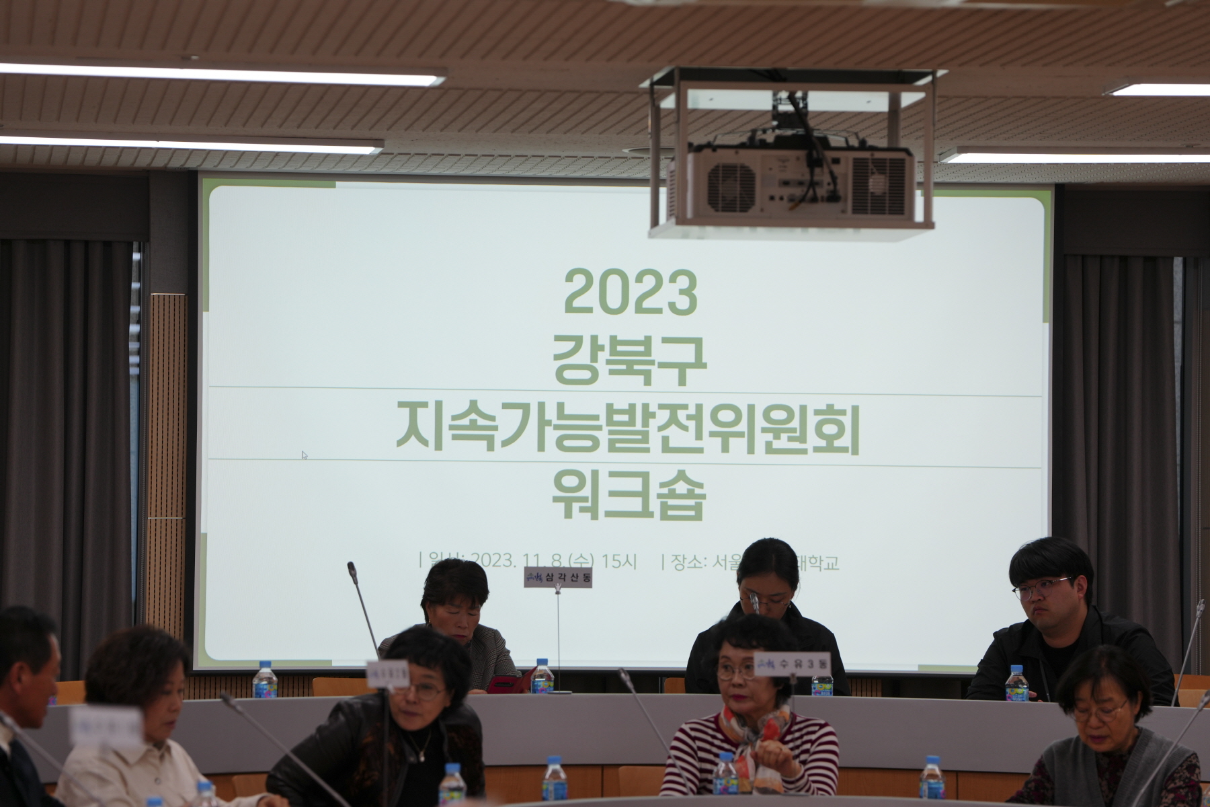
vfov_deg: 8.2
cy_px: 404
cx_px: 605
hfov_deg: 12.3
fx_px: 5613
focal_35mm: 167
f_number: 4
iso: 320
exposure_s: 1/160
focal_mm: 167
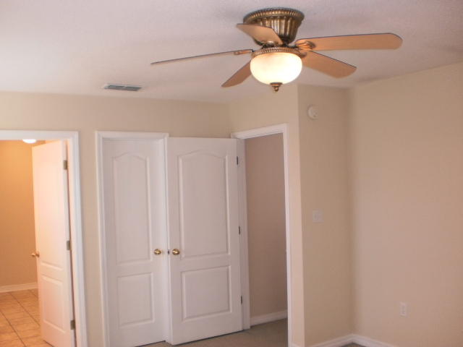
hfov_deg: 51.4
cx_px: 232
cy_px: 174
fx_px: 482
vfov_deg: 39.7
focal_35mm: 36
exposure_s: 1/30
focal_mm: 6.3
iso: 125
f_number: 3.1
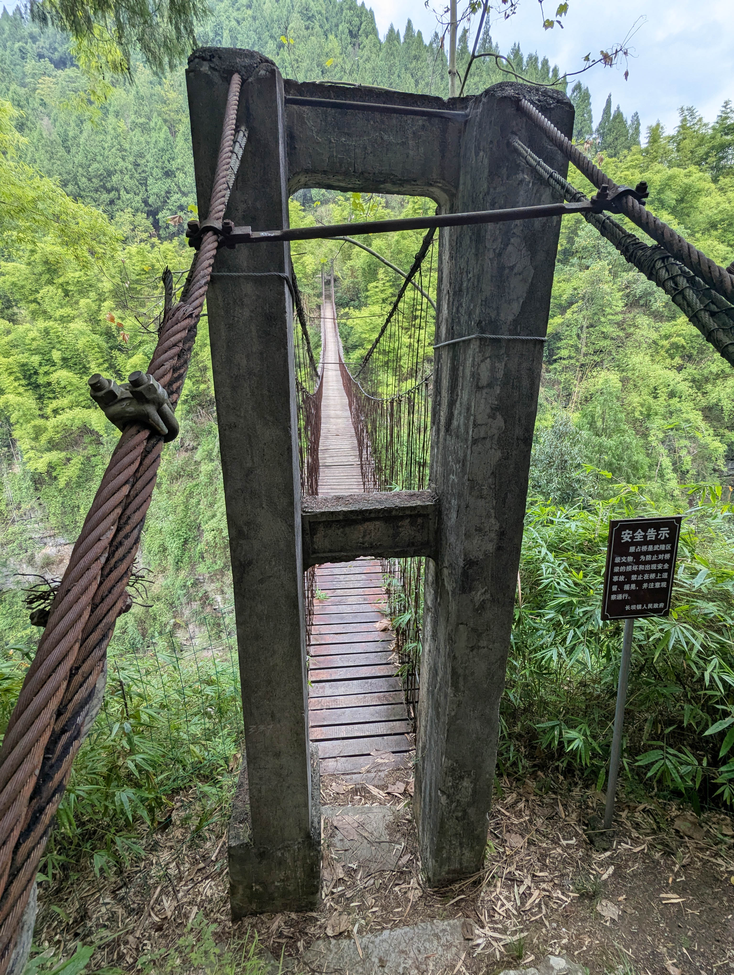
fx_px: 451
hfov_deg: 78.2
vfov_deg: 94.4
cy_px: 488
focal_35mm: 16
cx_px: 367
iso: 15
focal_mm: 2.35
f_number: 2.2
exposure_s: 1/121
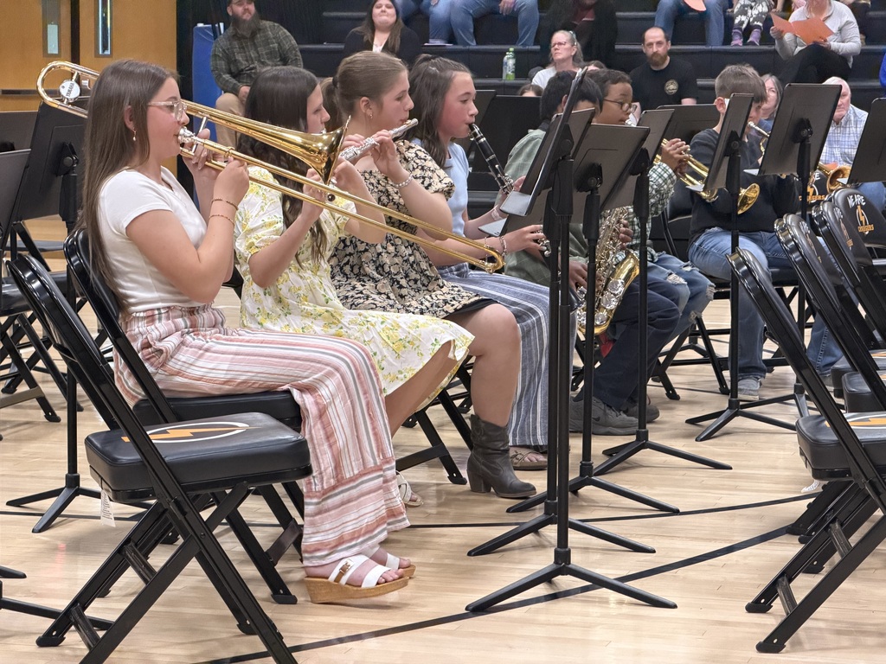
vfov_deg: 14.8
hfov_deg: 19.6
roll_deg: -0.6
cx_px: 443
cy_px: 332
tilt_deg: -6.4
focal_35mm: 100
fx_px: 2560
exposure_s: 1/60
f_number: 2.8
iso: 640
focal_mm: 16.89
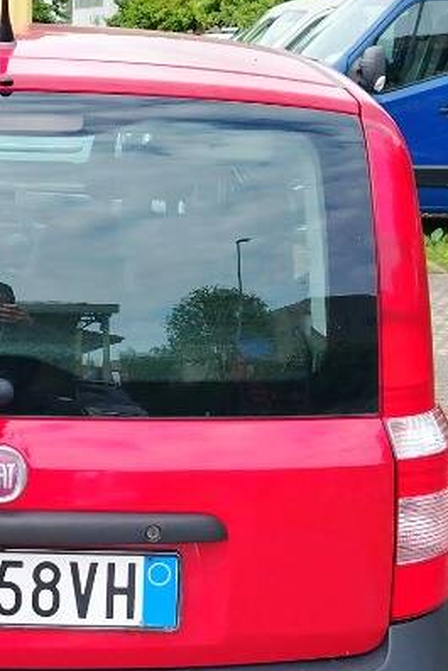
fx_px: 1249
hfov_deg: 19.7
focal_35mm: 67
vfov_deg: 29.9
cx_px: -4
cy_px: 434
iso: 538
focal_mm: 5.25
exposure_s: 1/900
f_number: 1.75
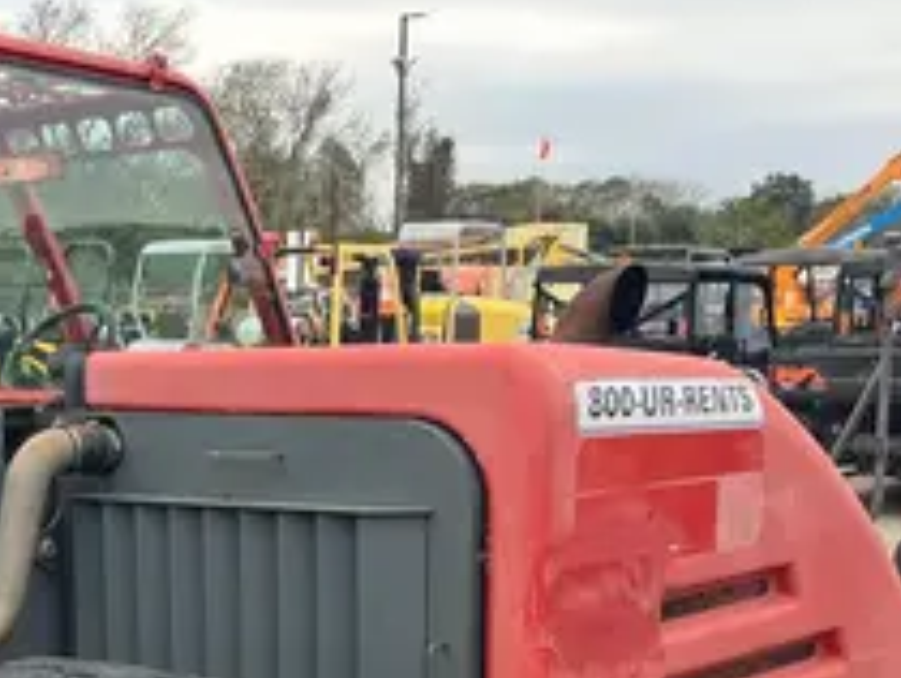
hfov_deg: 27.3
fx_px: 1772
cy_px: 740
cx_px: 60
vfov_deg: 20.7
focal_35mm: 68
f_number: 1.6
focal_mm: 5.1
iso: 64
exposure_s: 1/153
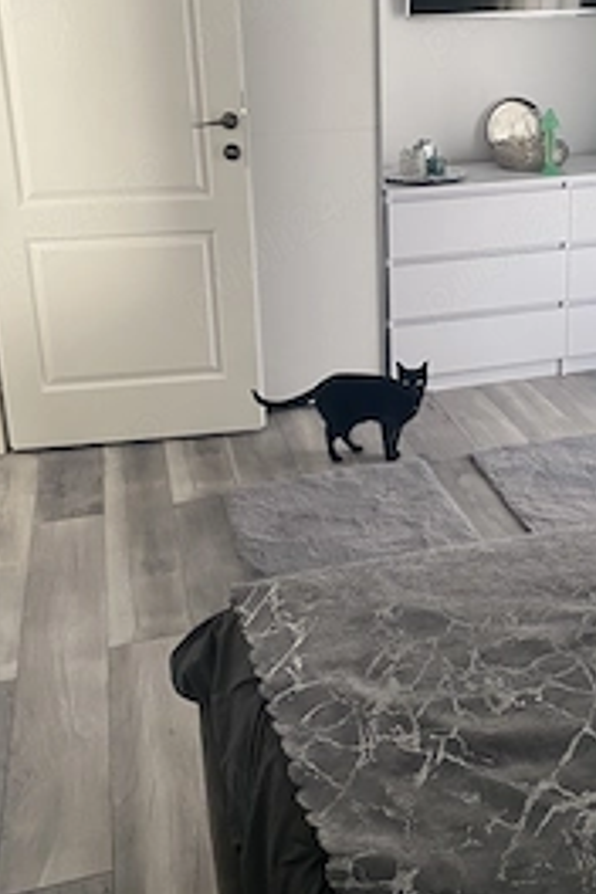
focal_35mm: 41
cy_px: 291
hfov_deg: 32.3
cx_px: 410
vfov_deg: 46.6
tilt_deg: -15.1
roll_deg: +0.5
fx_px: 1018
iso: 125
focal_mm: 4.25
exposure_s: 1/64
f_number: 1.8
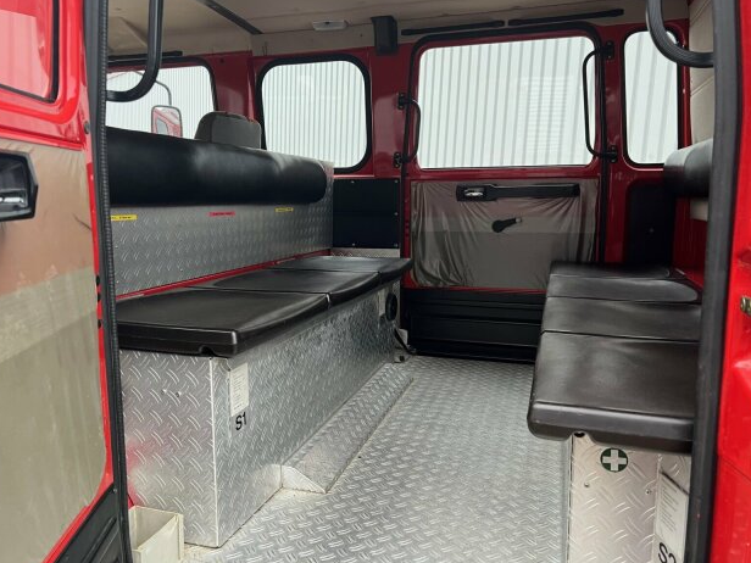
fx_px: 586
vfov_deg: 51.4
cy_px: 280
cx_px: 372
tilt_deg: -8.1
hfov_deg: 65.3
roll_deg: -2.5
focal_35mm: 27
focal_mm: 5.7
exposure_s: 1/60
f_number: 1.5
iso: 160
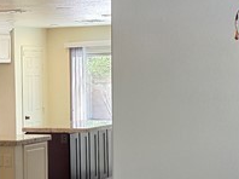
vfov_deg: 12.4
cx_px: -4
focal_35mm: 119
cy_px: 131
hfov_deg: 16.2
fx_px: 821
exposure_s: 1/120
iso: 100
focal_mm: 6.3
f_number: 1.7
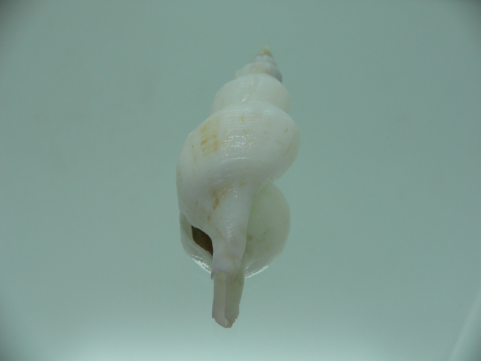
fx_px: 486
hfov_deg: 52.6
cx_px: 240
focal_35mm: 35
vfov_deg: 40.7
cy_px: 180
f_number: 2.8
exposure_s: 1/80
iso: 80
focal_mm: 4.6
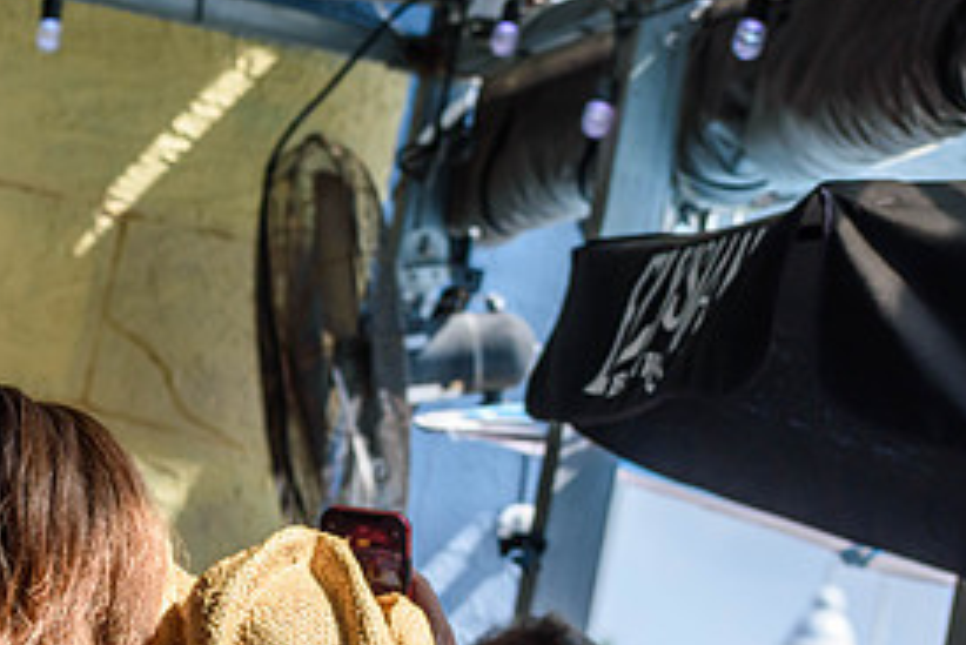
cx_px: 25
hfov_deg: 8.9
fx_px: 6148
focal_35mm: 229
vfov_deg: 6.0
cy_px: 629
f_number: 6.3
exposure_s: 1/640
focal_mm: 72
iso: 200
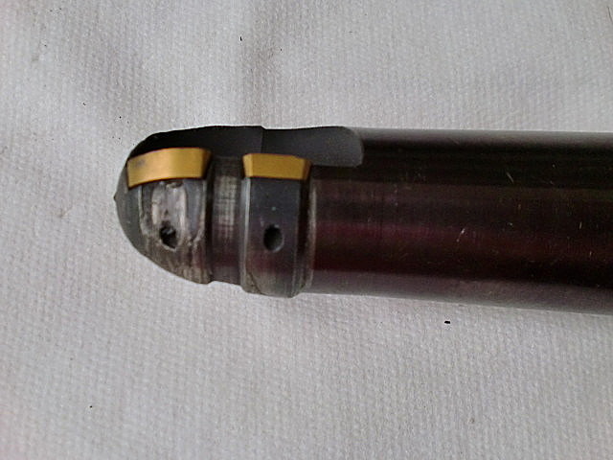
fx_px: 620
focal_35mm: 35
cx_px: 306
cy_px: 230
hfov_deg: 52.6
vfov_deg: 40.7
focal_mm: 6.3
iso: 160
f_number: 3.1
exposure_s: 1/60
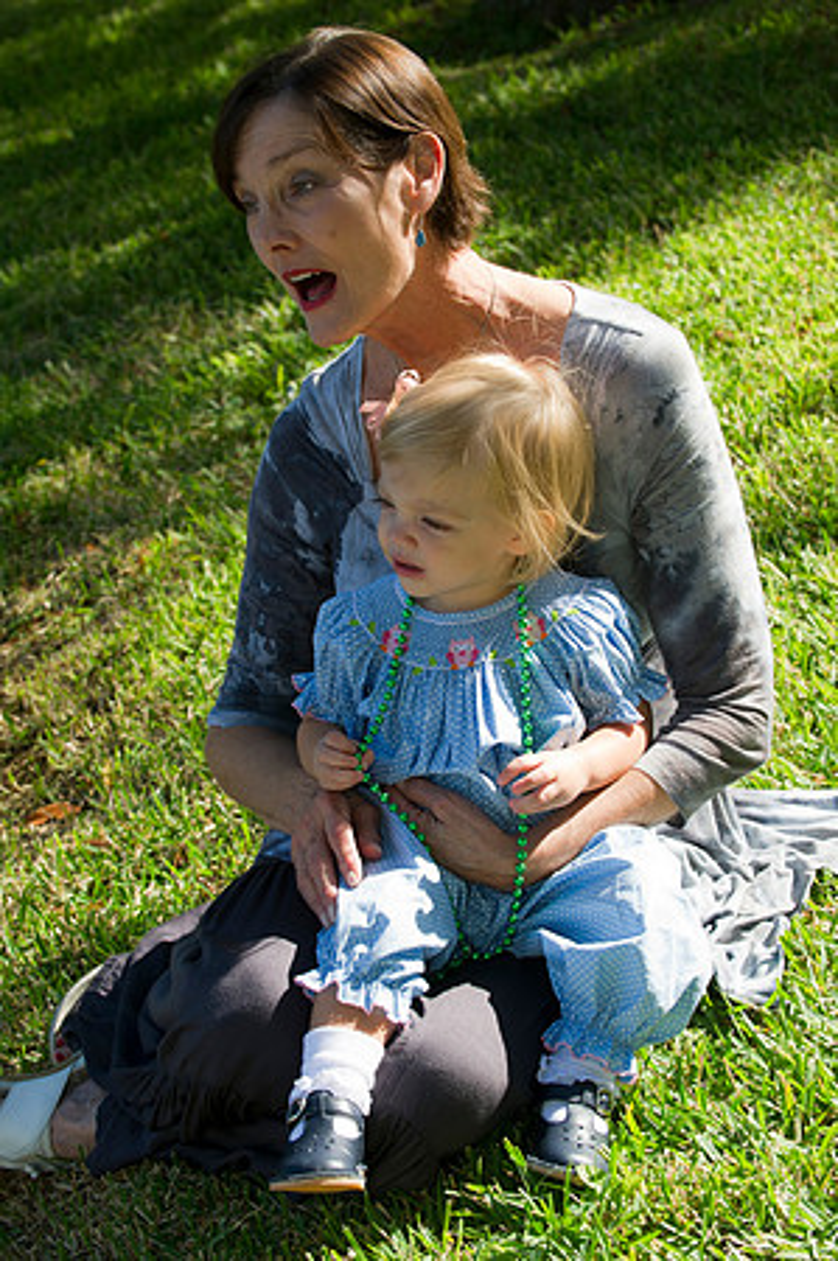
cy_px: 630
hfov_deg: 17.0
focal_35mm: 80
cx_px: 419
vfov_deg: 25.4
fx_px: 2800
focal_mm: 80
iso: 250
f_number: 6.3
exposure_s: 1/200
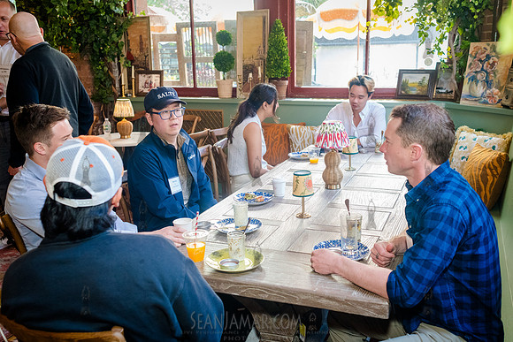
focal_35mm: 36
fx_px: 509
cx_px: 259
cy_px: 171
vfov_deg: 37.2
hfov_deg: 53.5
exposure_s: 1/200
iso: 4000
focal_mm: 35
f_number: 4.5
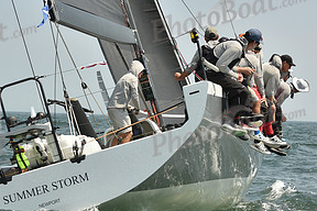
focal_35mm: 141
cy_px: 86
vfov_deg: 9.7
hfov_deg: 14.5
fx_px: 1241
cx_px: 95
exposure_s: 1/800
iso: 250
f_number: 9
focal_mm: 70
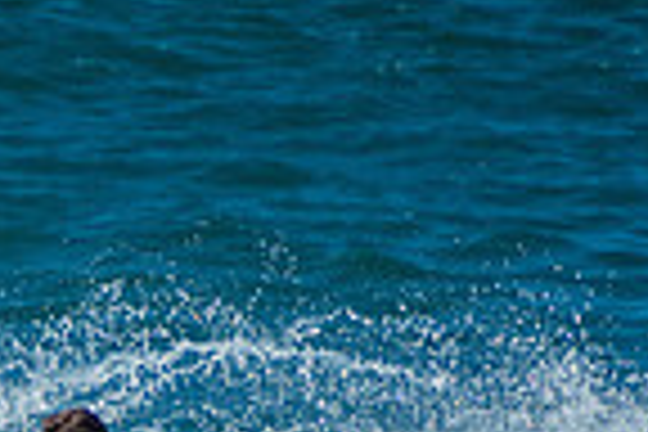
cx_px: -4
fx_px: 43539
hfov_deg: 0.9
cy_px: 565
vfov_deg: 0.6
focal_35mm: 2419
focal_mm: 400
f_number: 5.6
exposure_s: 1/2000
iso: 280
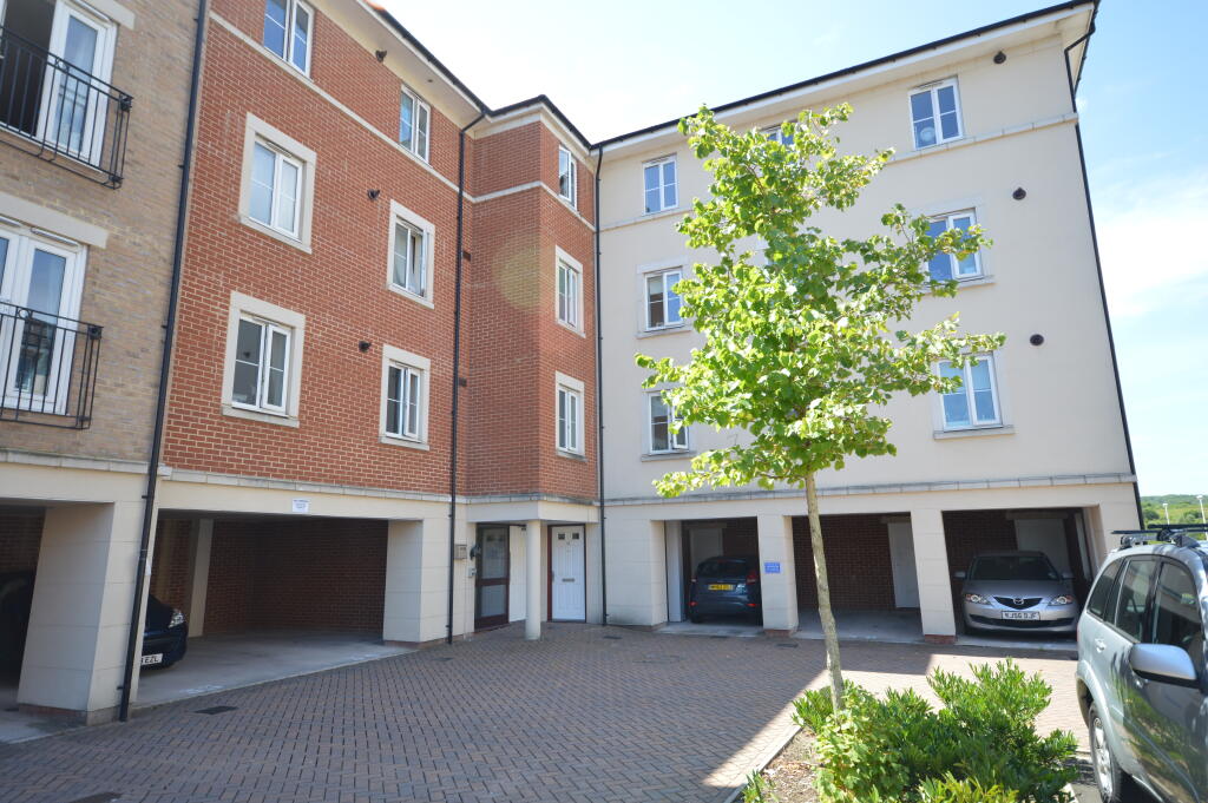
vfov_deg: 59.4
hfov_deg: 81.2
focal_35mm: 21
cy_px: 402
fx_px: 704
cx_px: 604
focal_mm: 14
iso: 140
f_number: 5.6
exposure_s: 1/125
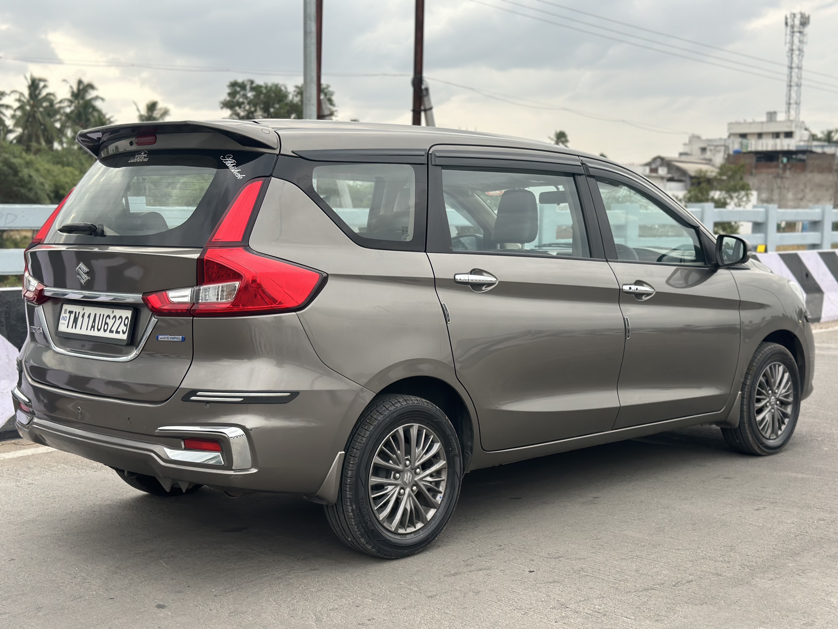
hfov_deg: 39.7
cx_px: 419
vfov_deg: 30.3
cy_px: 314
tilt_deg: -5.0
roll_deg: -0.2
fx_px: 1162
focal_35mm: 48
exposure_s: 1/714
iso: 80
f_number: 1.78
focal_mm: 6.86
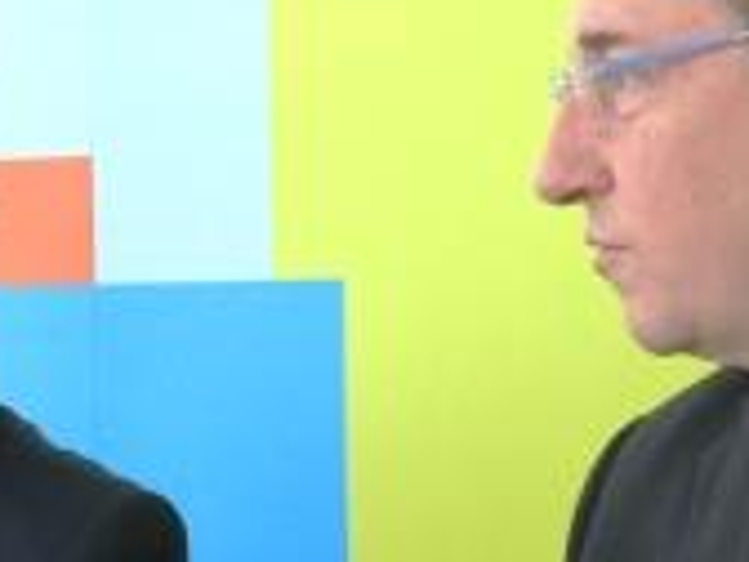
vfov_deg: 9.7
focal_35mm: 152
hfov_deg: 13.0
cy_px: 459
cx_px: 334
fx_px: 3289
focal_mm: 10.3
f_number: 4.2
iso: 500
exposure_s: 1/80
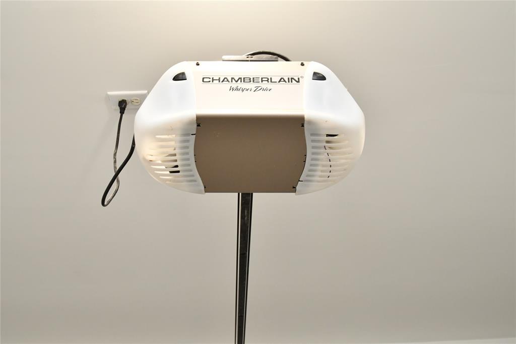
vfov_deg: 36.8
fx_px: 516
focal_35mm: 36
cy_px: 172
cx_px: 258
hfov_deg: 53.1
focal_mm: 24
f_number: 8
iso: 1250
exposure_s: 1/60
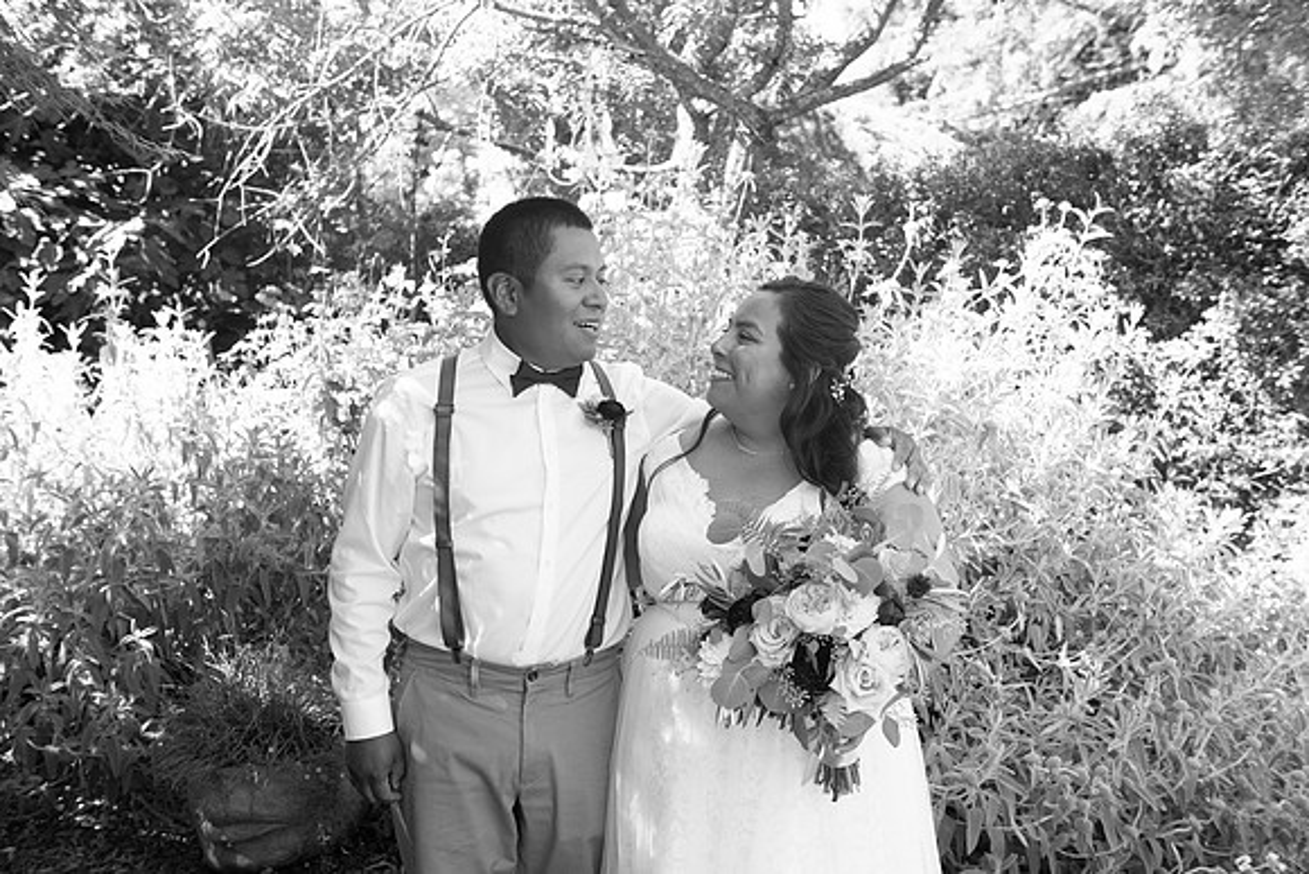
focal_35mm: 40
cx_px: 654
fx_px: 1455
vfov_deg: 33.4
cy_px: 437
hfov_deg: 48.4
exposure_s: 1/320
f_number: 4.5
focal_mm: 40
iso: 640
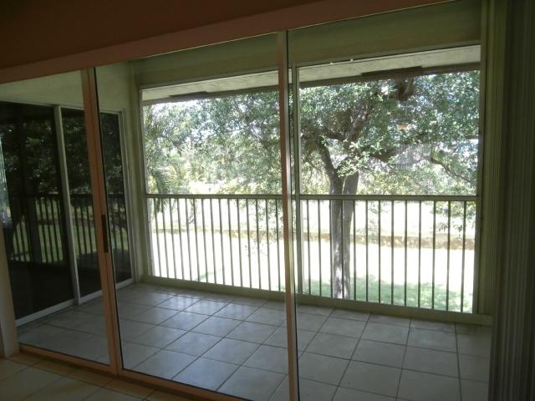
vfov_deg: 56.8
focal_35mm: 24
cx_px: 268
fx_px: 371
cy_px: 200
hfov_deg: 71.6
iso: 160
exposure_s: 1/30
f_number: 3
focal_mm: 4.2
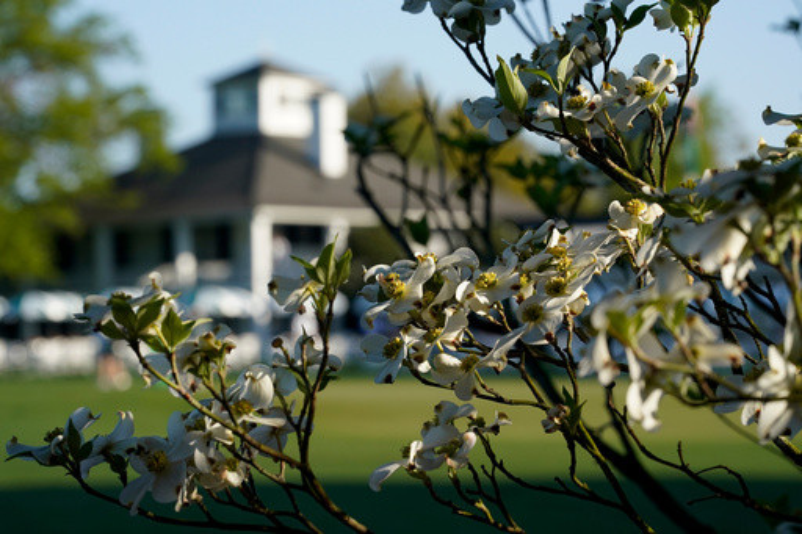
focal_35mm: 135
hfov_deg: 15.2
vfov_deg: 10.2
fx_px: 3006
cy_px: 267
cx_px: 401
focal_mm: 135
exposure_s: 1/800
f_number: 13
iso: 1250
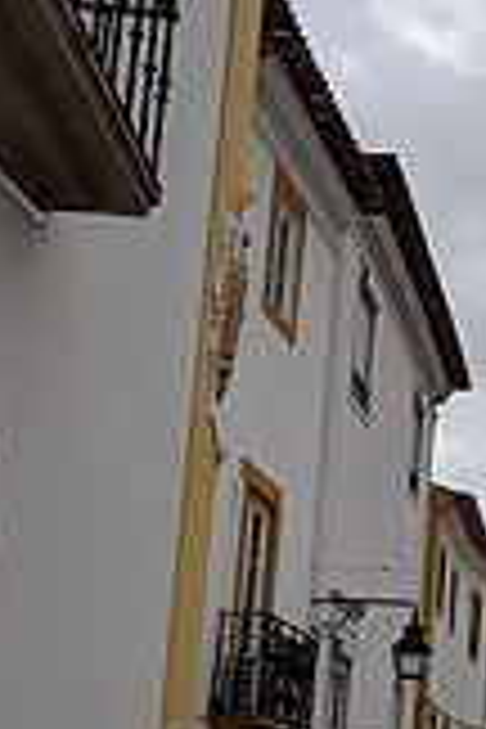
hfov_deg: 16.7
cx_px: 709
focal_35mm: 75
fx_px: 1519
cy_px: 468
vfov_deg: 26.9
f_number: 2
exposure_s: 1/1825
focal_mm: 4.67
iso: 51
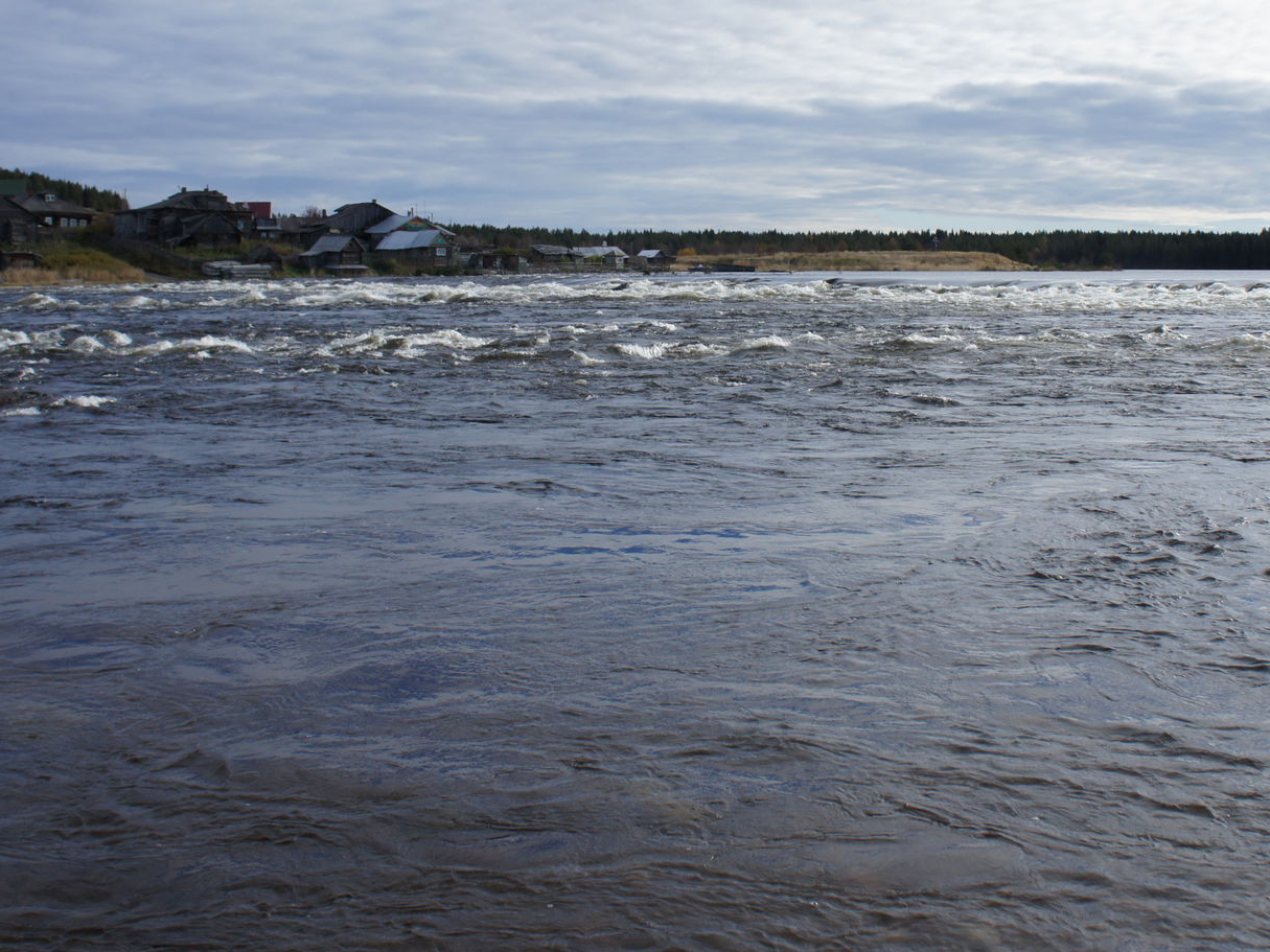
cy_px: 342
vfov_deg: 34.9
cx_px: 802
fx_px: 1504
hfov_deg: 45.4
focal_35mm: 41
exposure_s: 1/500
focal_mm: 18
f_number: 7.1
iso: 200
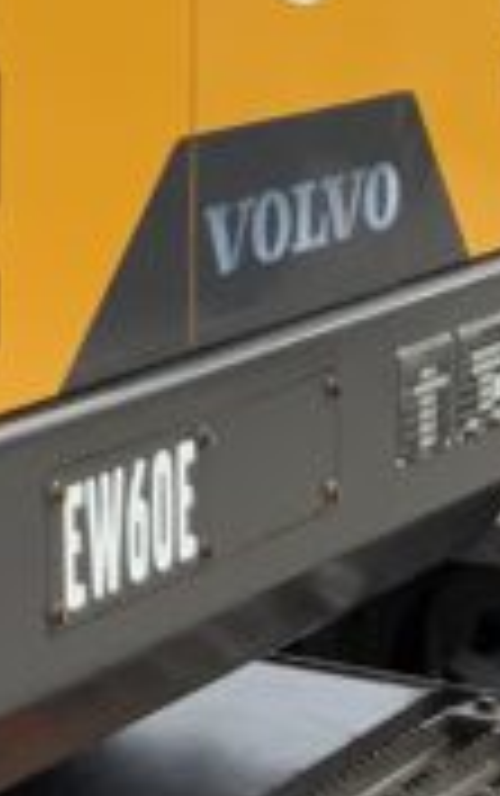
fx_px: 3871
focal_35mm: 178
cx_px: -811
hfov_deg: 6.9
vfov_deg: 11.2
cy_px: -450
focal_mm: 3
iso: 16
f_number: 1.8
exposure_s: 1/1577
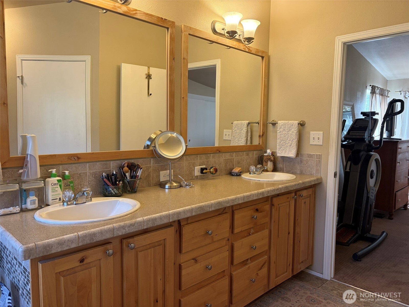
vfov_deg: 53.1
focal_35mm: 26
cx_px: 204
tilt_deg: -3.9
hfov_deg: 67.3
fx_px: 307
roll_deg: -0.1
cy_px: 154
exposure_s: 1/60
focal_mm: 5.96
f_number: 1.6
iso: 100
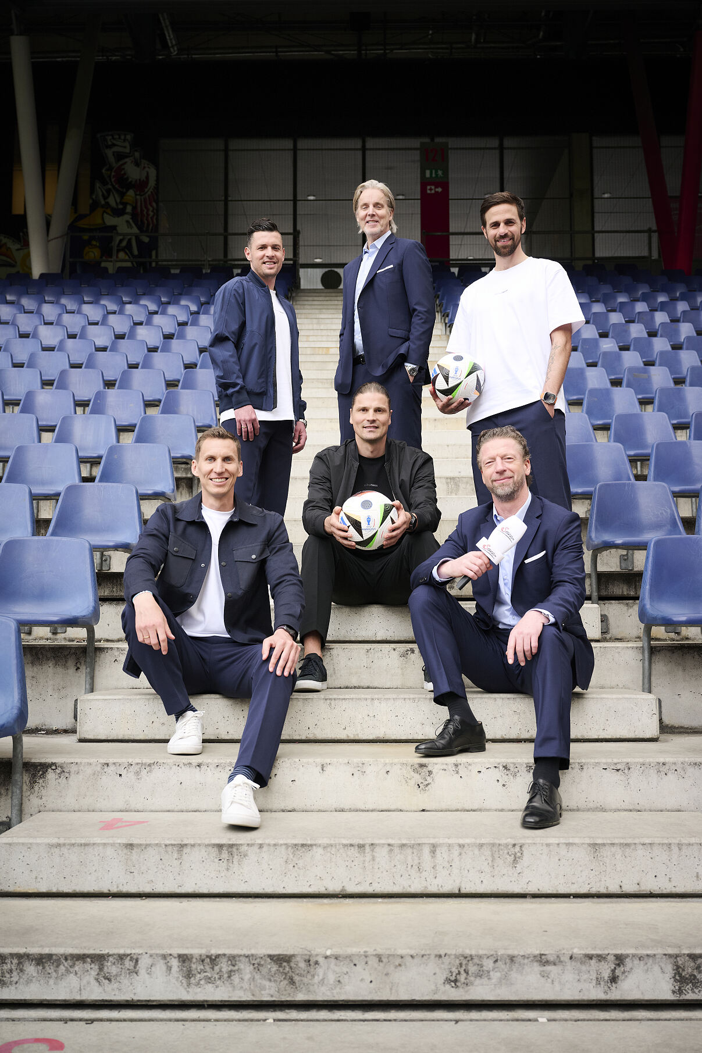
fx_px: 1053
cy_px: 526
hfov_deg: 36.9
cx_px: 351
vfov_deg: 53.1
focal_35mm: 36
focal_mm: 36
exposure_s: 1/500
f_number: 4
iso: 320
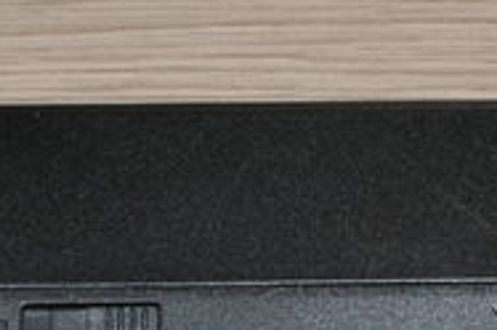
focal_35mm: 257
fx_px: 3542
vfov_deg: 5.2
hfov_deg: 8.0
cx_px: 540
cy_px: 609
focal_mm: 32
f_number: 4.2
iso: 800
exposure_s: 1/60
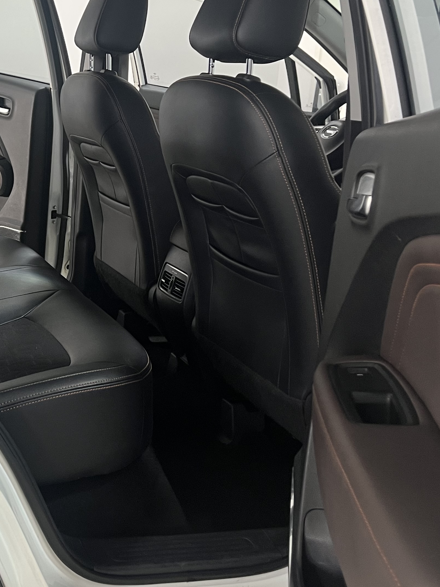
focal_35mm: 49
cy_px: 228
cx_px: 21
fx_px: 830
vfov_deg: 38.7
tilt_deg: -6.4
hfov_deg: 28.2
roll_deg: -2.6
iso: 100
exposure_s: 1/50
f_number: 1.5
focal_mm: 5.7
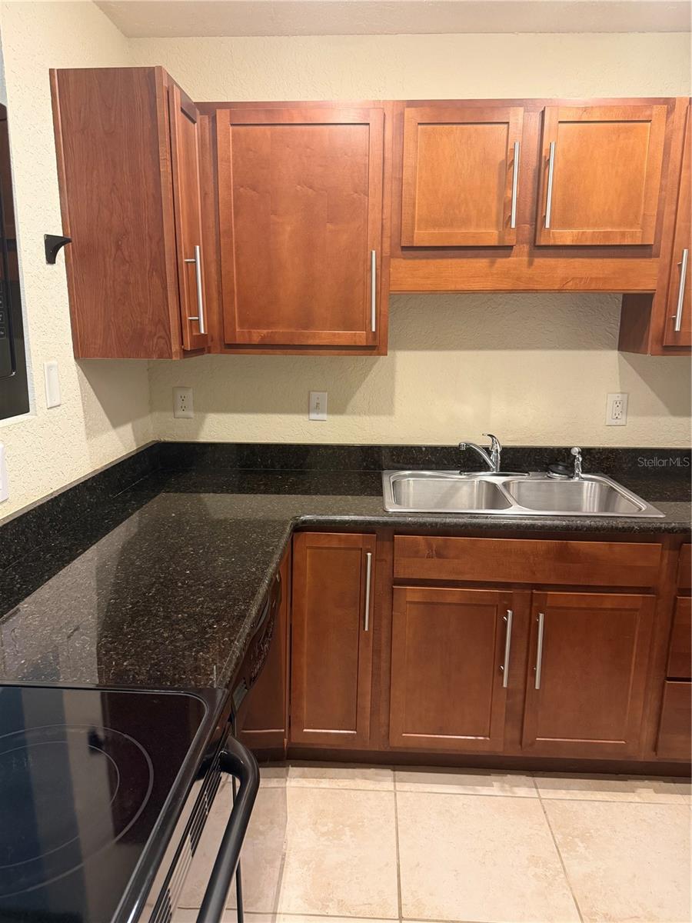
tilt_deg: -12.4
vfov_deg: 71.6
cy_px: 462
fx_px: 640
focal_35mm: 24
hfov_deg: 56.8
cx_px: 346
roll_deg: -0.2
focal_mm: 6.76
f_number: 1.78
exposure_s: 1/60
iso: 320
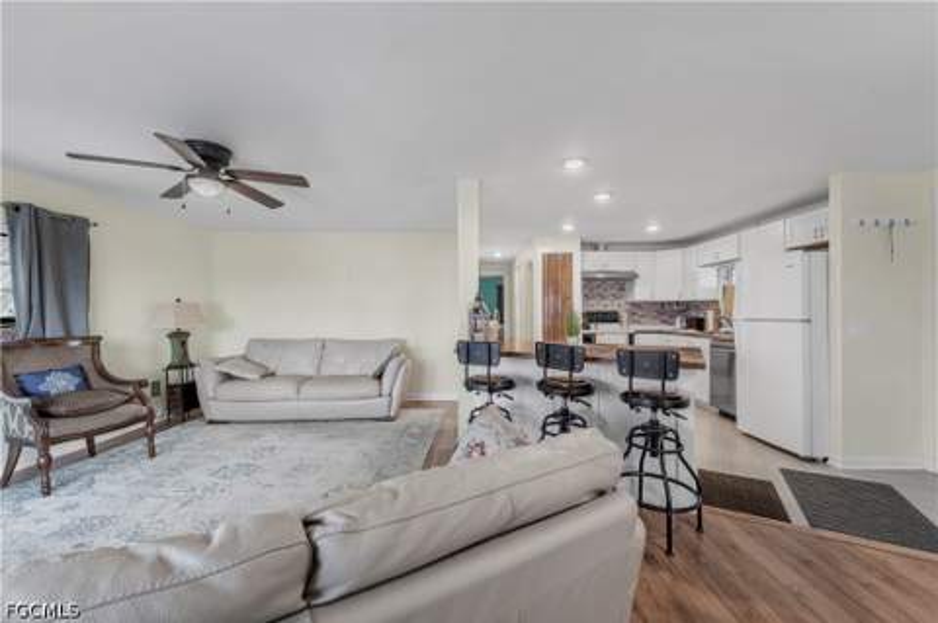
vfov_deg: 81.1
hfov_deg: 104.3
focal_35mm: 14
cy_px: 312
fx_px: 364
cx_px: 469
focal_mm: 14
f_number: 8
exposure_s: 1/1.25
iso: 100
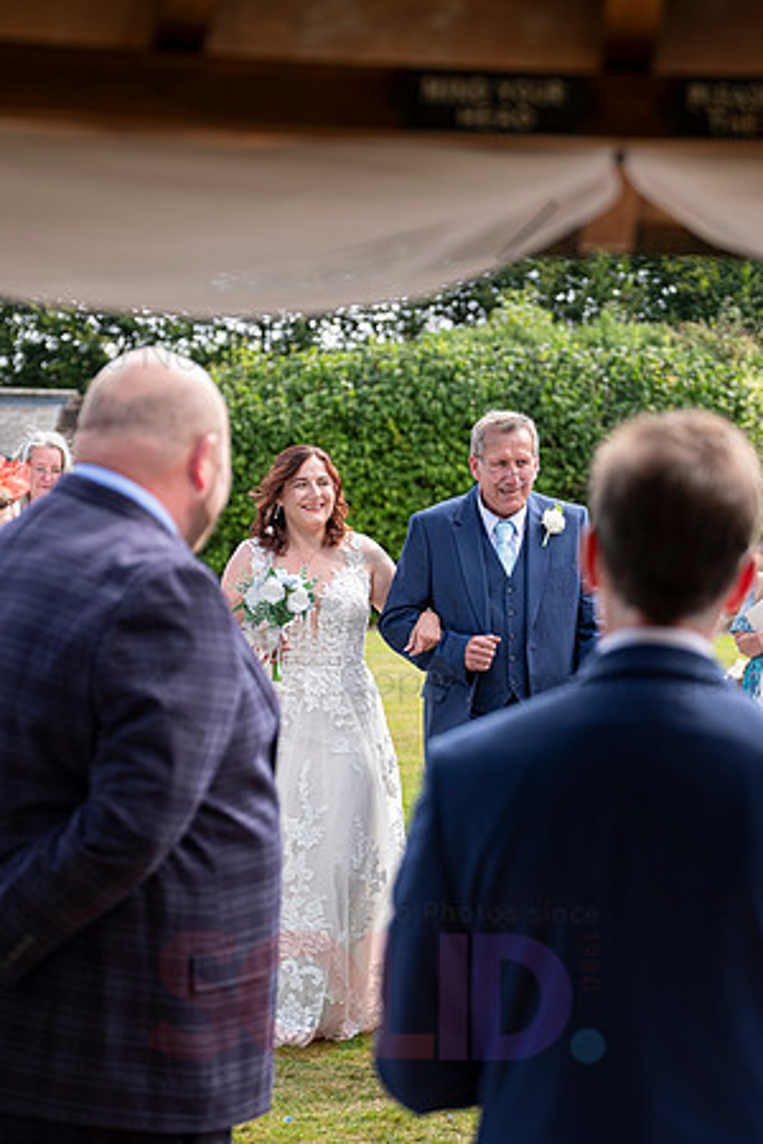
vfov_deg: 19.8
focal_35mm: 103
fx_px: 3274
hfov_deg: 13.3
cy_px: 572
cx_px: 382
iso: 200
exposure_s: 1/640
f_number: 3.2
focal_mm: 68.7
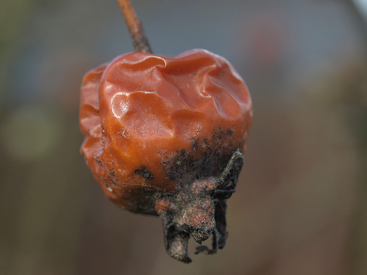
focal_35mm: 100
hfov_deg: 19.6
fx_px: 1060
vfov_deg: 14.8
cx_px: 184
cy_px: 138
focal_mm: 50
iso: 100
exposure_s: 1/30
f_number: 9
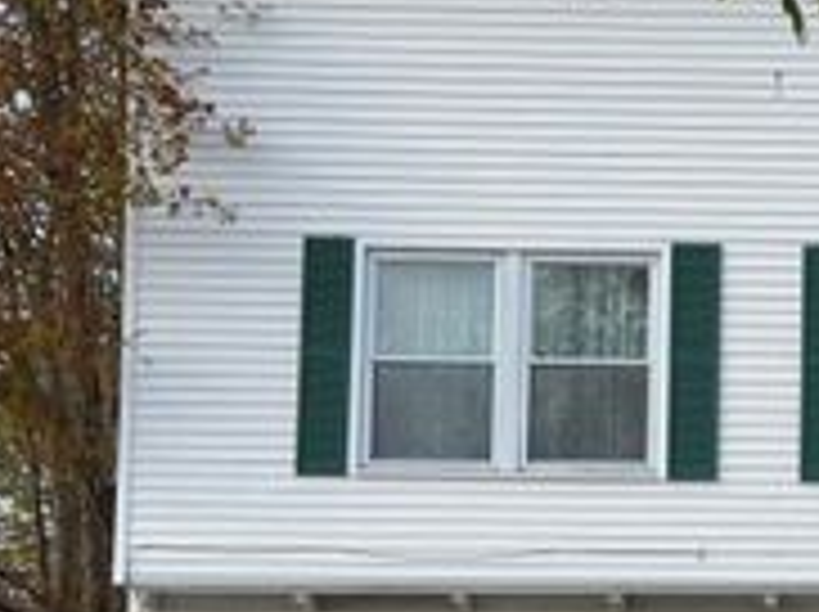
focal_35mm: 132
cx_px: 1098
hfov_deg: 14.3
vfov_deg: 11.1
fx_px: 3119
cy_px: 542
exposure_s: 1/1815
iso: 64
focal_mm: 6.86
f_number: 1.78
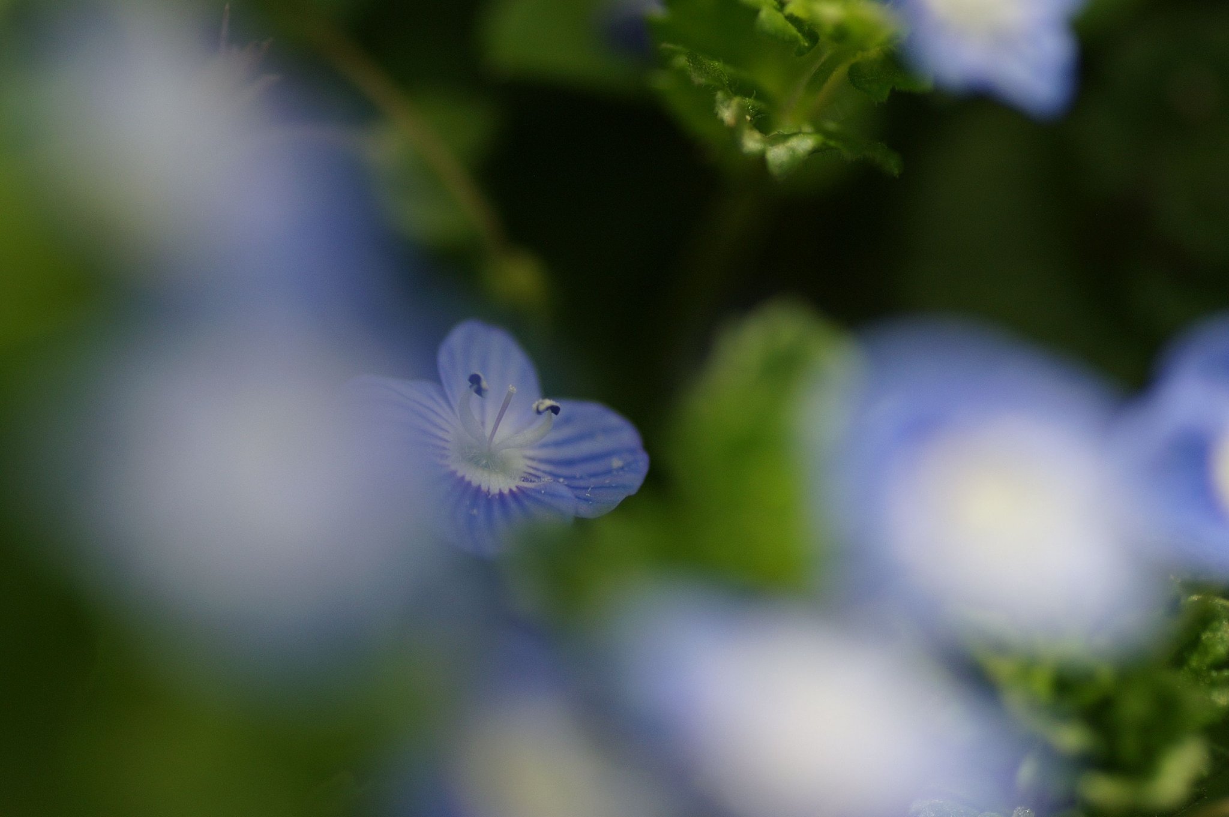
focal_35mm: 135
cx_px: 614
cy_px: 408
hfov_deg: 15.2
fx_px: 4605
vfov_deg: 10.1
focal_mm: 90
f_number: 3.2
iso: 200
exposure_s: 1/1250
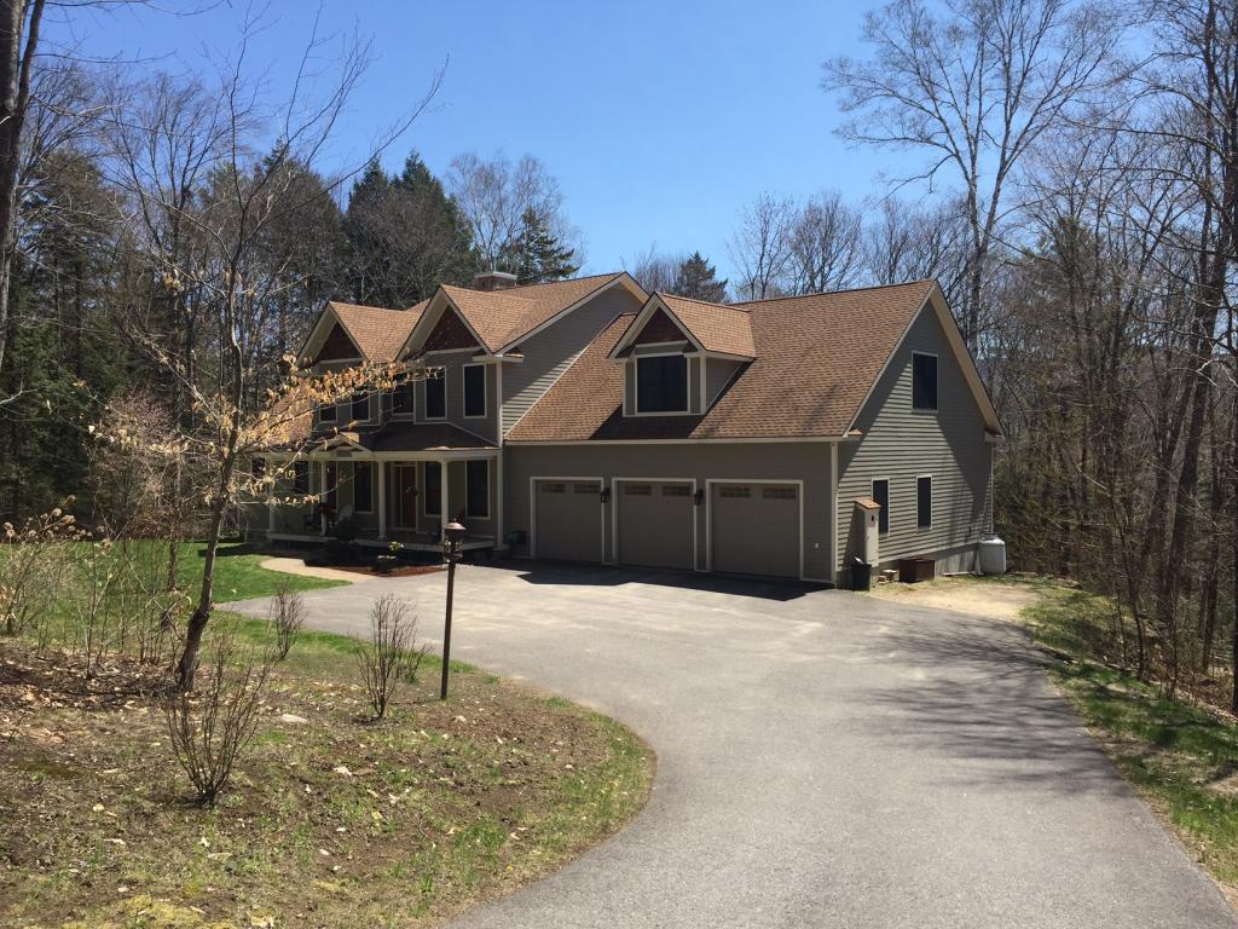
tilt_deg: -0.2
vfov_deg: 48.2
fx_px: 1037
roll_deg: +0.4
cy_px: 464
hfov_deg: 61.7
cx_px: 619
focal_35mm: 29
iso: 32
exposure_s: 1/1464
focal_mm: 4.15
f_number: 2.2
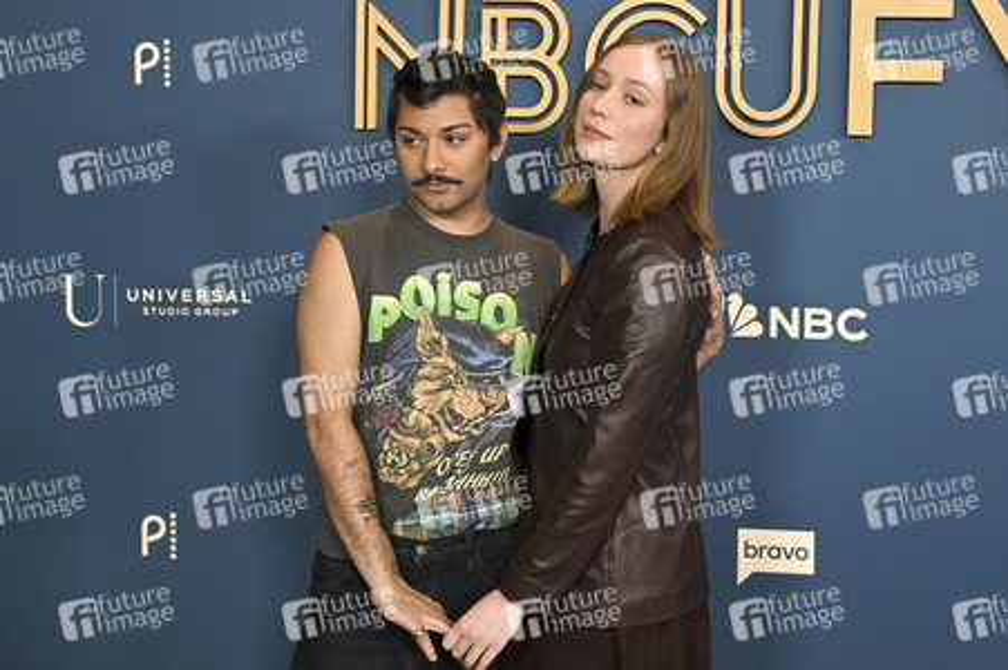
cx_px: 504
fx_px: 1483
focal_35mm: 53
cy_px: 335
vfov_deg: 25.5
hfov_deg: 37.5
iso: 2000
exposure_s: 1/320
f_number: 5.6
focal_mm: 53
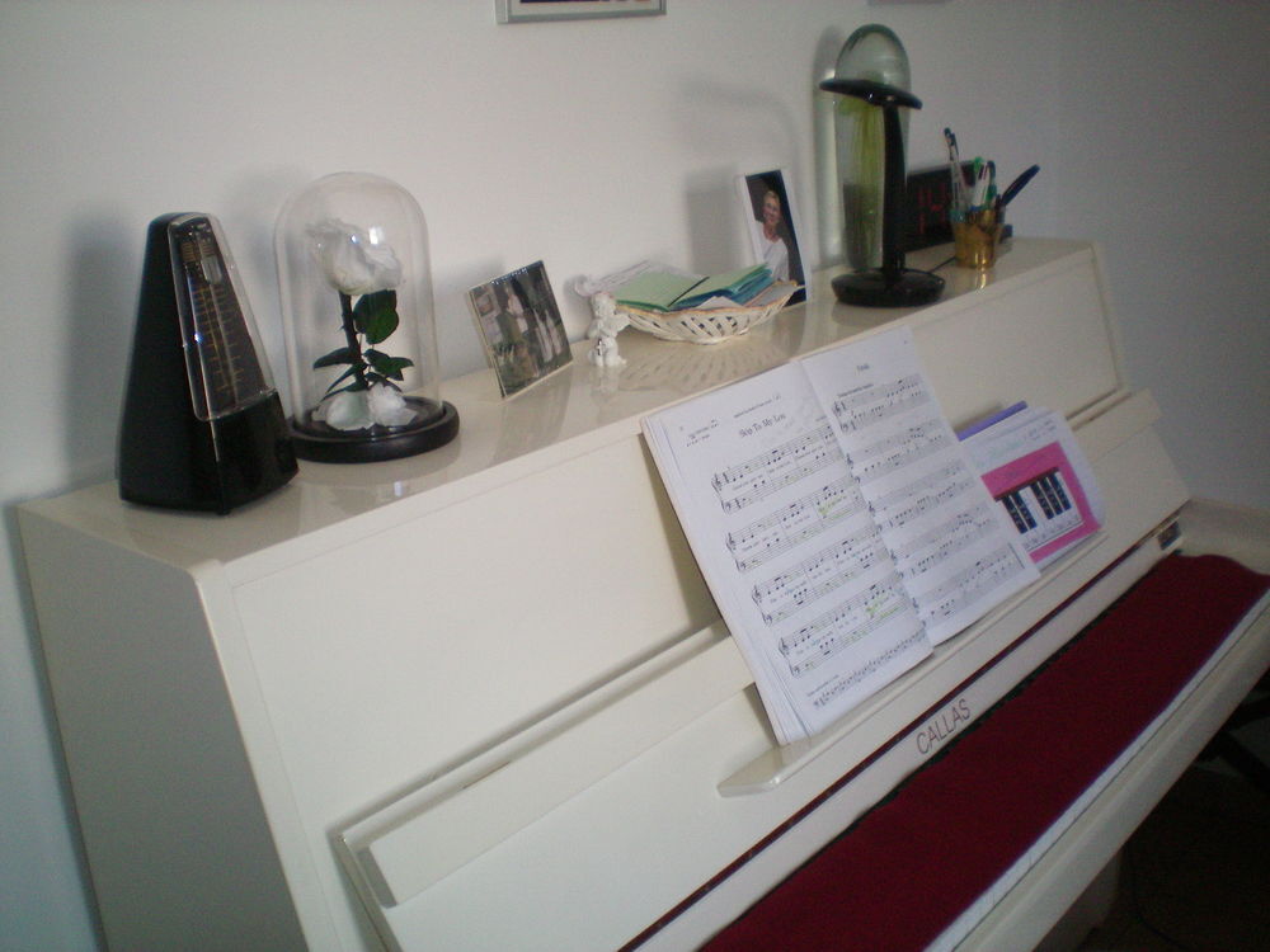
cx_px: 635
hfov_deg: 49.0
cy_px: 476
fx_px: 1394
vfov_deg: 37.7
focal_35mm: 38
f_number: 3.1
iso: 160
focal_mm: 6.3
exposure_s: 1/60
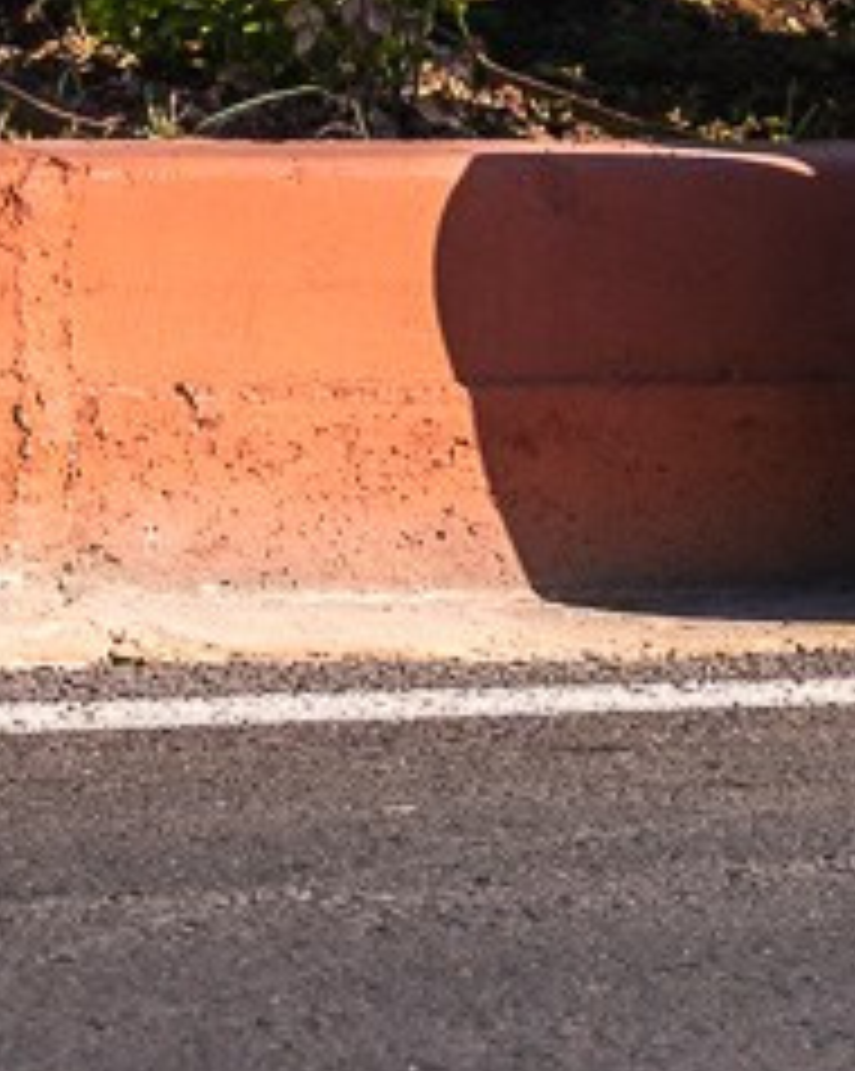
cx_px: 2174
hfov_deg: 2.6
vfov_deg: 3.3
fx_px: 18401
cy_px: -632
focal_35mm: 581
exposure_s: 1/2500
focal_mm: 115
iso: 200
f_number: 5
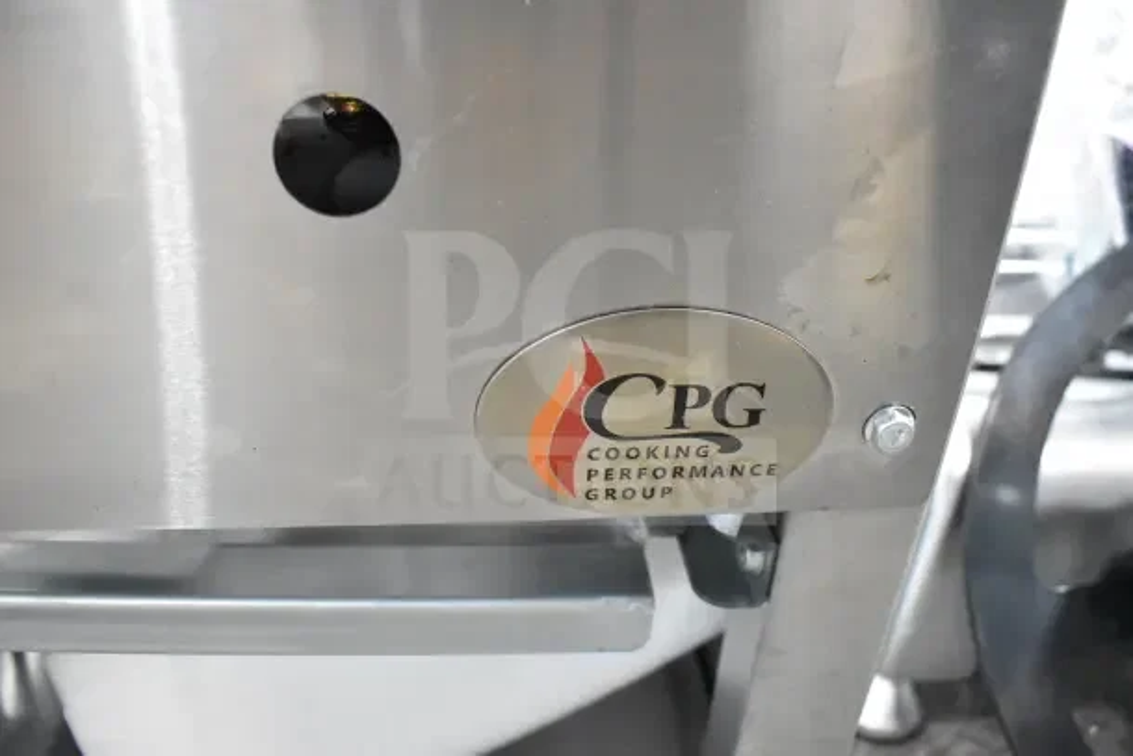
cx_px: 566
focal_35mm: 27
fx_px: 850
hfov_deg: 67.4
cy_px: 378
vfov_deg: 48.0
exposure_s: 1/125
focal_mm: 18
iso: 6400
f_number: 5.6
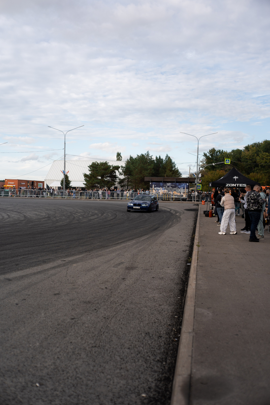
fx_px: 394
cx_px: 135
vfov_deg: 54.4
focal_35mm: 35
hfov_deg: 37.9
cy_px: 202
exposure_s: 1/2000
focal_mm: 35
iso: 100
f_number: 2.2
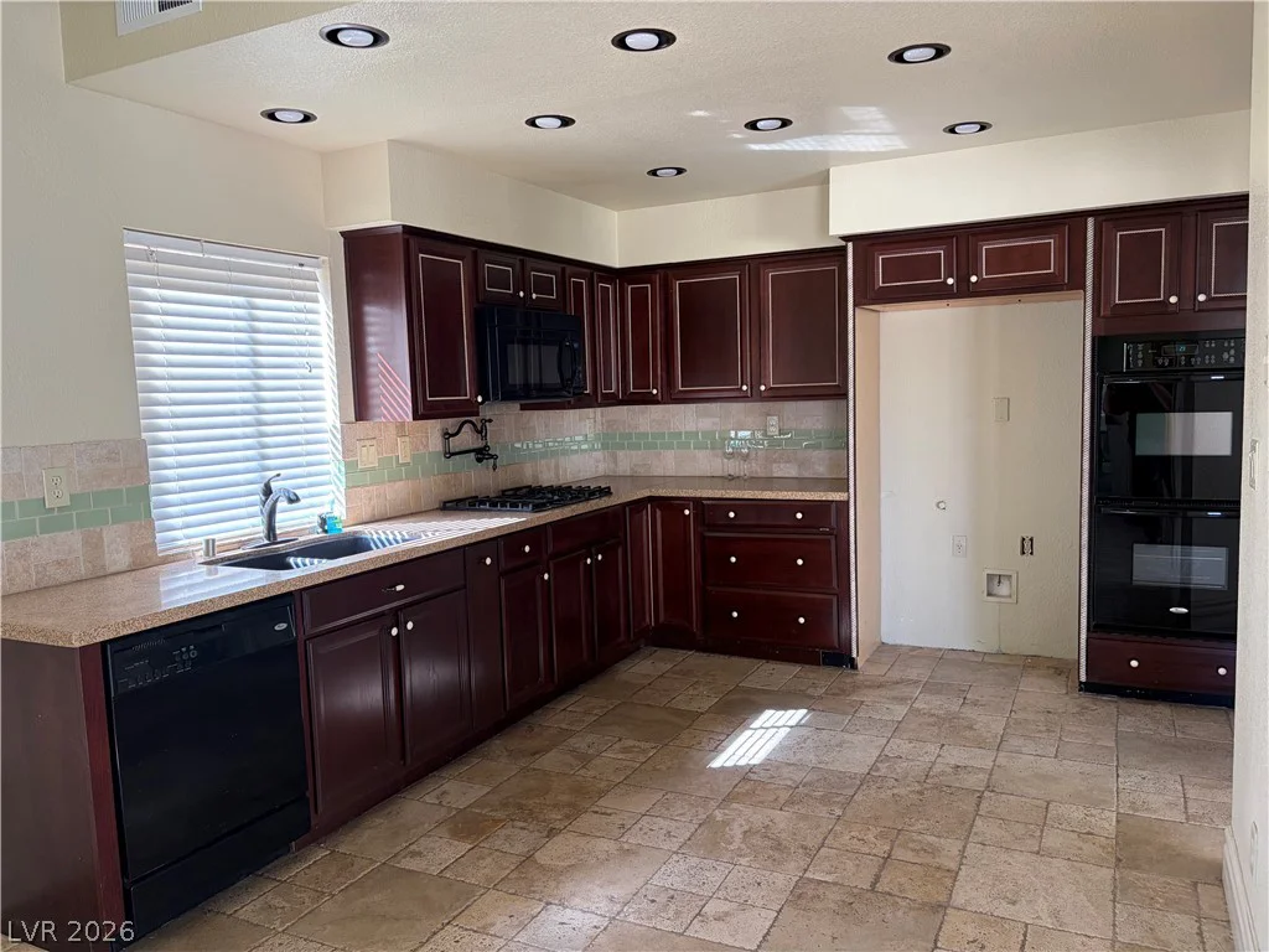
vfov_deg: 53.1
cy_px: 476
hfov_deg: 67.3
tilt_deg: -5.7
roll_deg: +1.9
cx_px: 634
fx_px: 953
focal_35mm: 26
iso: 100
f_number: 1.6
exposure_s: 1/121
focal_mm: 5.96
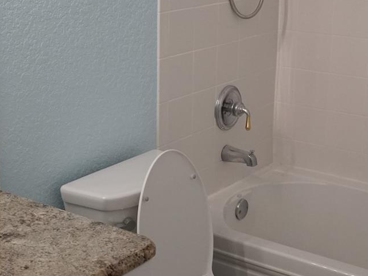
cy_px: 96
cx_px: 145
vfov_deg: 20.4
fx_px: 766
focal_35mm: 72
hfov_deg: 27.0
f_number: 4
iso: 2000
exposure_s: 1/160
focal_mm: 20
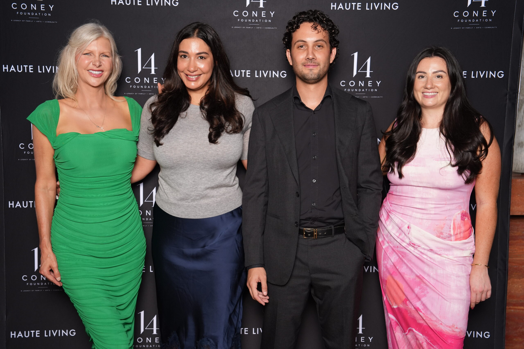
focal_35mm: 43
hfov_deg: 45.4
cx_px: 262
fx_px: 626
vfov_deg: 31.2
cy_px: 174
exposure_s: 1/200
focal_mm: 43
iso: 1000
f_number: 5
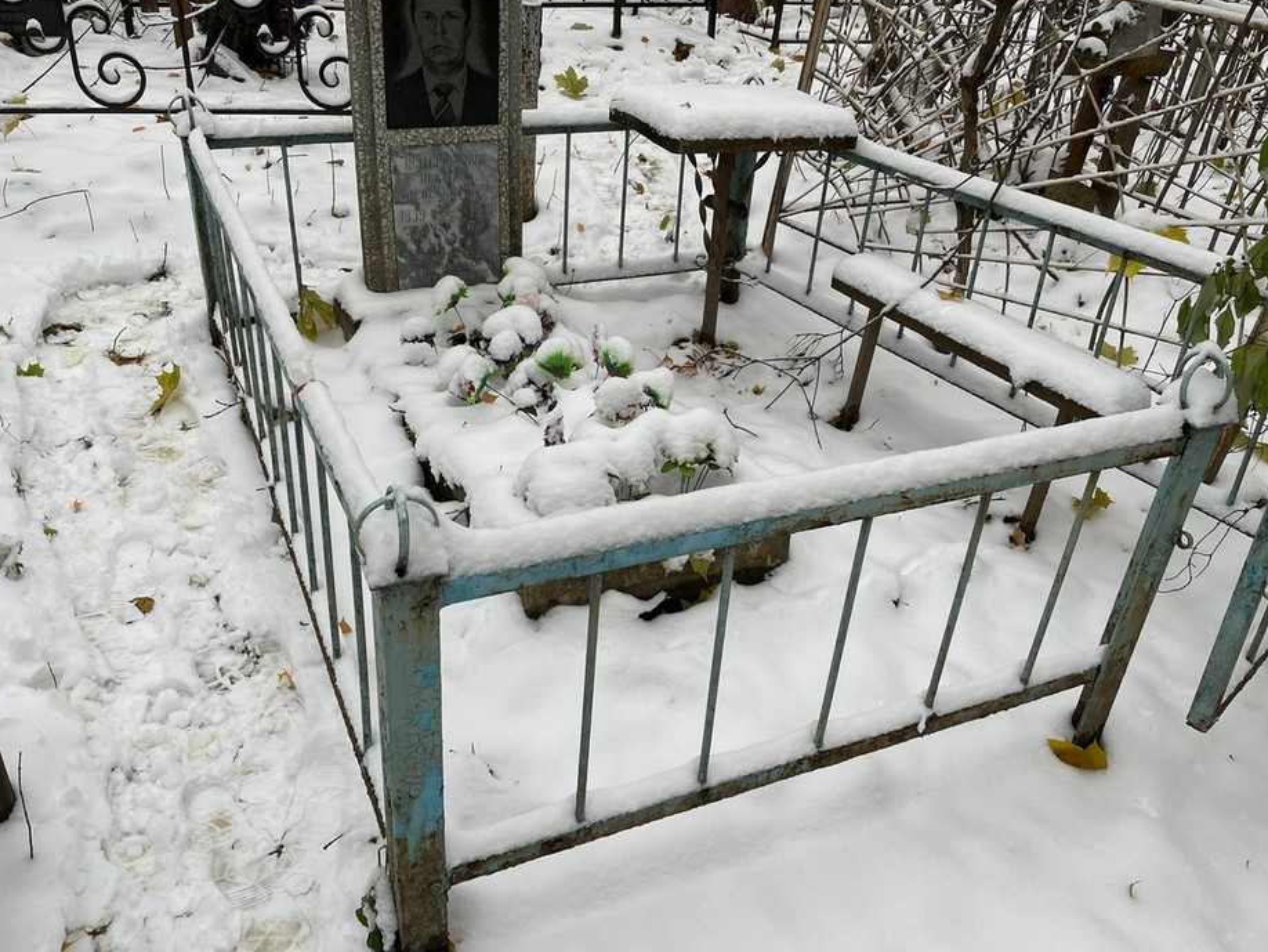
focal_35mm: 29
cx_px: 608
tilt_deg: -28.7
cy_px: 444
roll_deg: -0.4
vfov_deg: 48.2
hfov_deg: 61.6
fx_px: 1063
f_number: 1.6
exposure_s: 1/190
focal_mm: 4.2
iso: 32
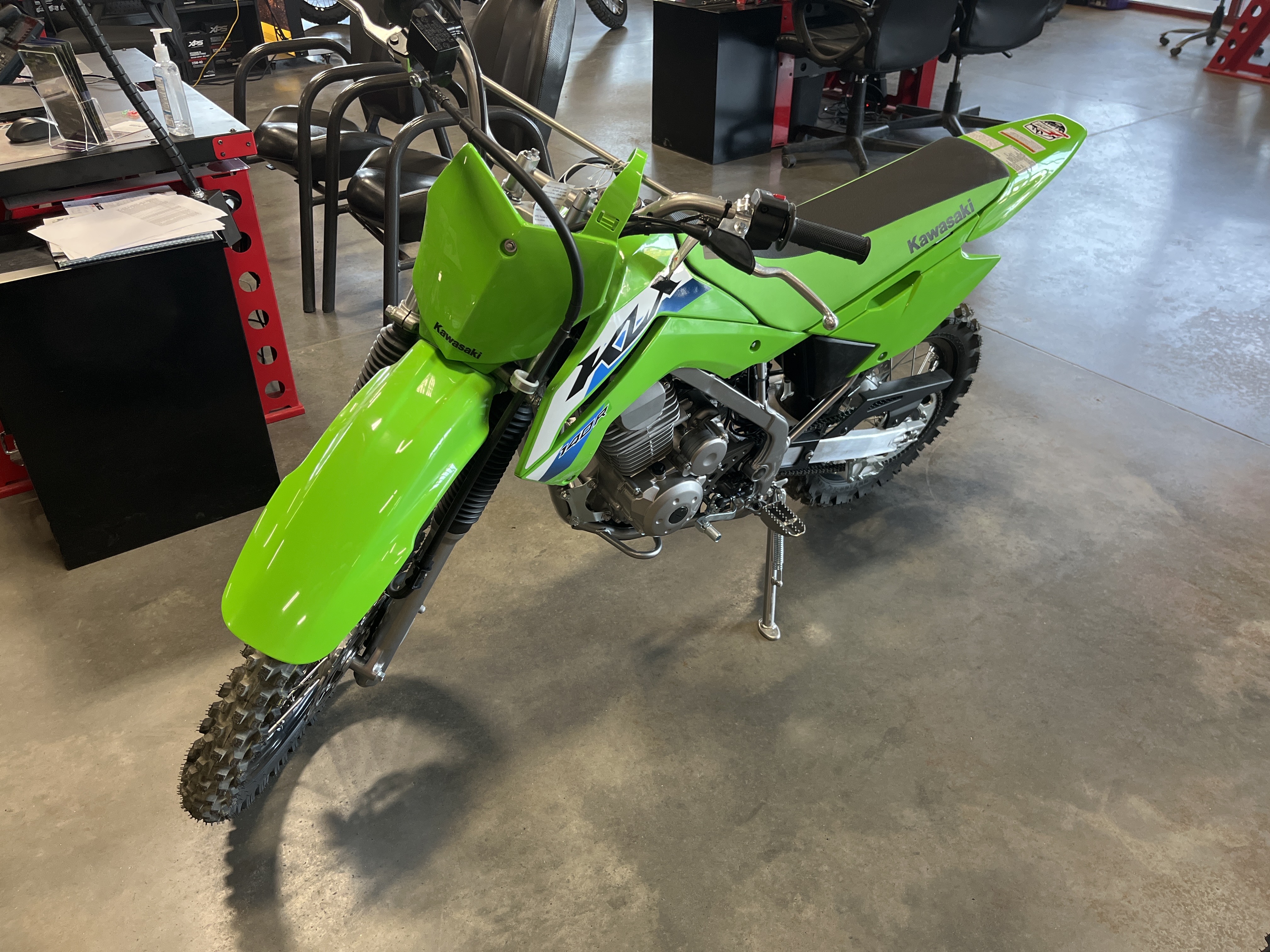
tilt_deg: -35.0
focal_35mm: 26
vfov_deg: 53.1
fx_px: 954
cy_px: 476
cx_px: 635
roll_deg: -0.3
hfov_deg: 67.3
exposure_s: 1/60
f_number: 1.6
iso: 200
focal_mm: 5.1
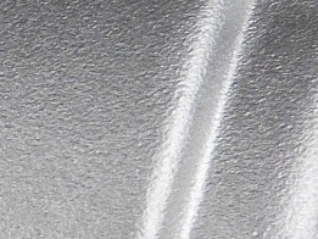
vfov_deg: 2.6
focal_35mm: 560
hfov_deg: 3.4
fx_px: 5147
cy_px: 577
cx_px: -753
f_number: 3.6
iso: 100
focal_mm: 13.2
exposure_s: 1/125
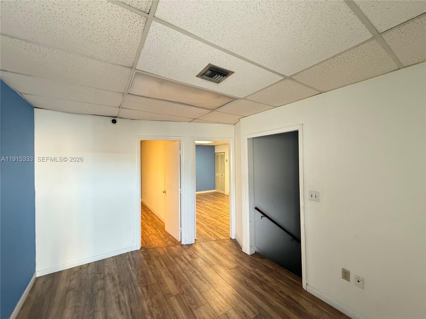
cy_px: 160
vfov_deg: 85.7
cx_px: 213
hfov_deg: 102.1
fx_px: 172
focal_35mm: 14
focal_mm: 2.22
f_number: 2.2
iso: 400
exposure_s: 1/84
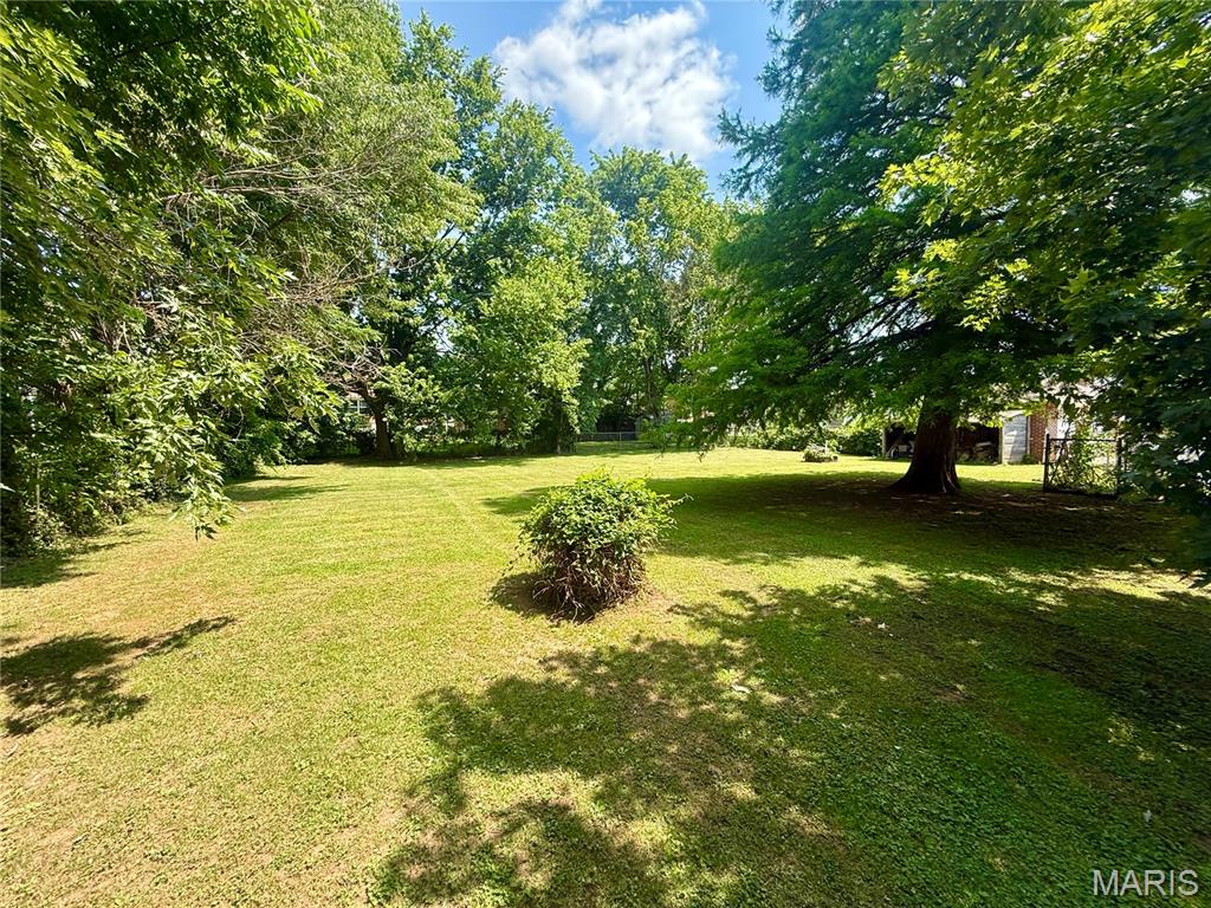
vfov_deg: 85.7
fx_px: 490
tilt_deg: +2.1
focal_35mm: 14
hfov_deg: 102.1
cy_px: 454
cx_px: 606
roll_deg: +1.9
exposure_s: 1/451
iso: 50
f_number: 2.2
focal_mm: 2.22
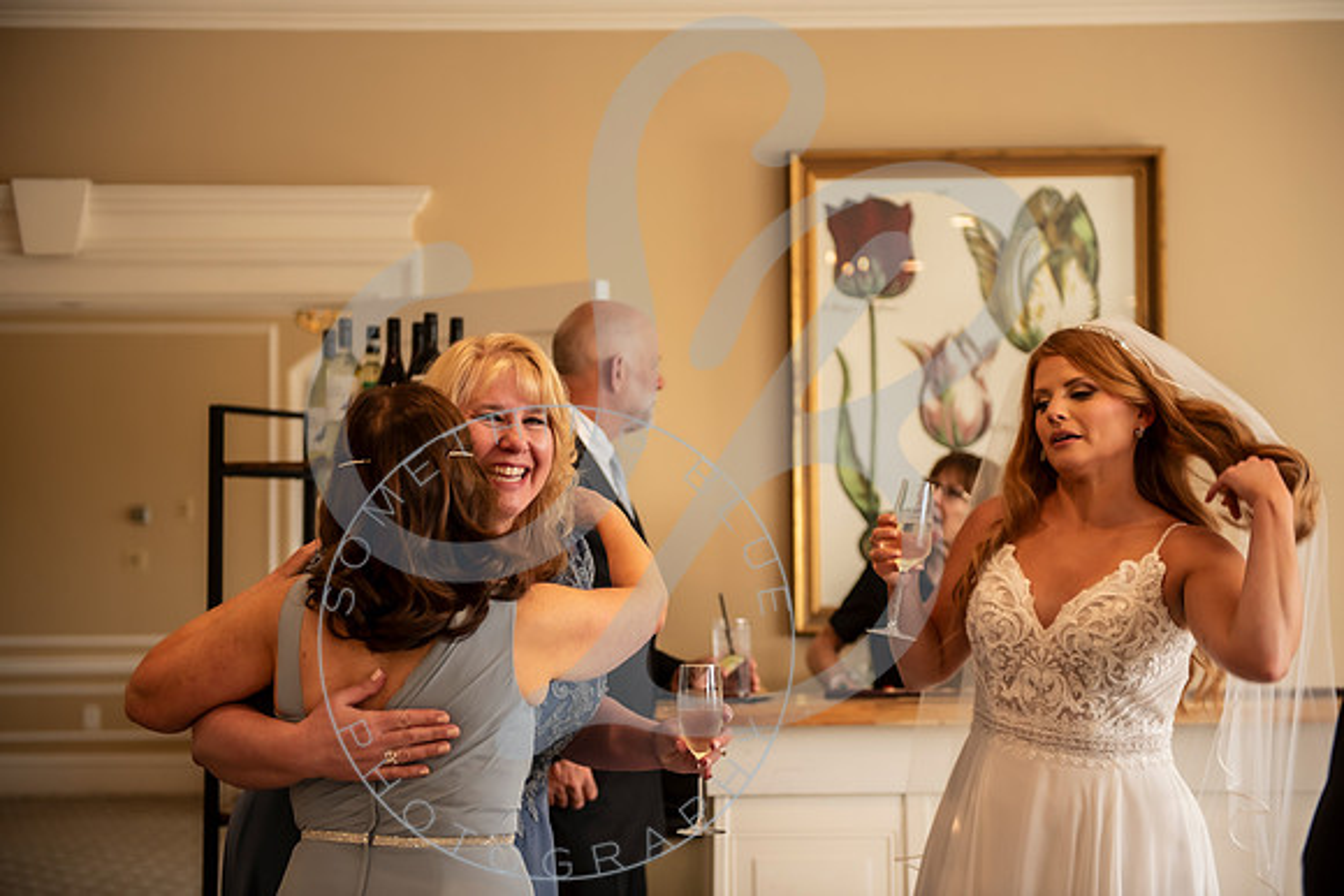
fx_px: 2240
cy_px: 448
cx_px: 672
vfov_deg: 22.6
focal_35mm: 60
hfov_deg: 33.4
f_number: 2.8
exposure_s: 1/160
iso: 400
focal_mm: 60
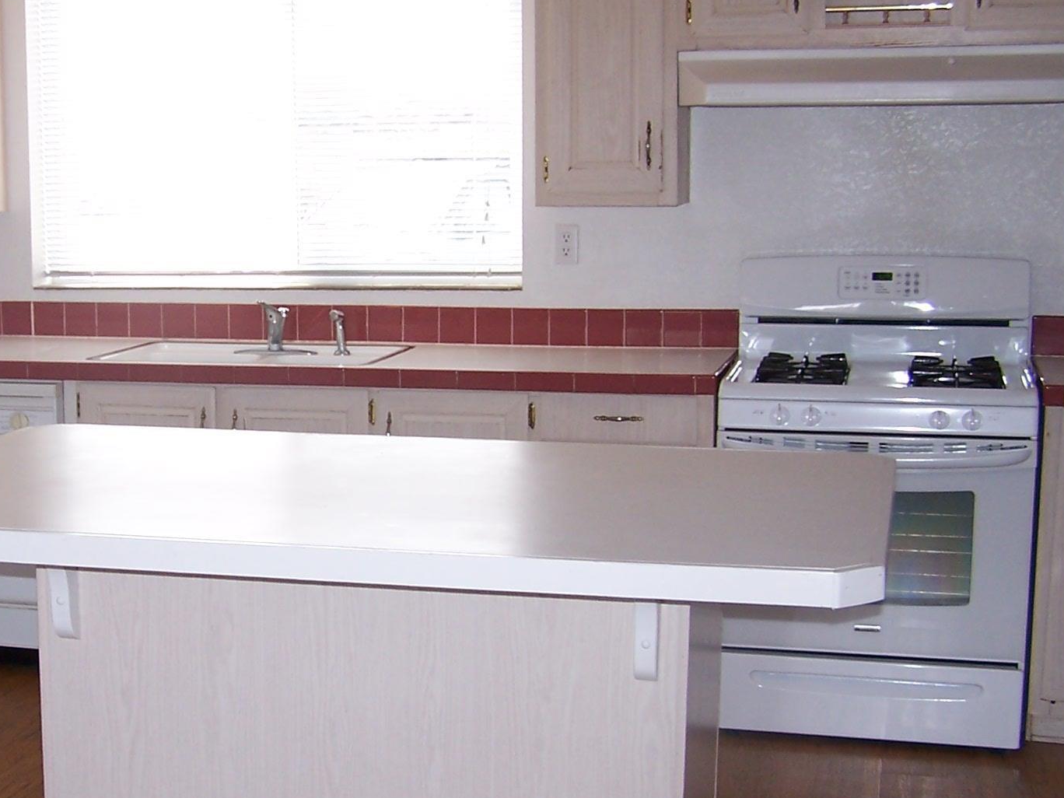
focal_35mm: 64
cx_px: 241
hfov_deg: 29.7
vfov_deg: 22.9
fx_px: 1967
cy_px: 485
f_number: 2.8
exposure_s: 1/60
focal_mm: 6.3
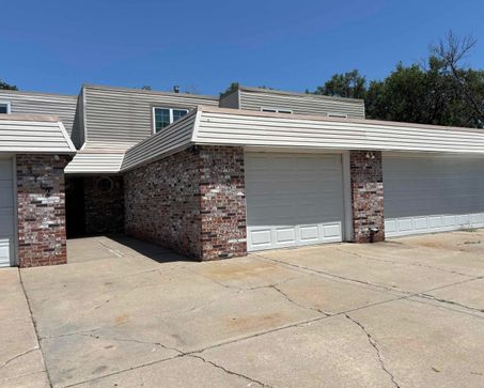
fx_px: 401
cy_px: 193
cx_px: 257
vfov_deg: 51.6
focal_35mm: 28
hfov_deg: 62.1
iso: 50
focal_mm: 5.96
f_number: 1.6
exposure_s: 1/5952
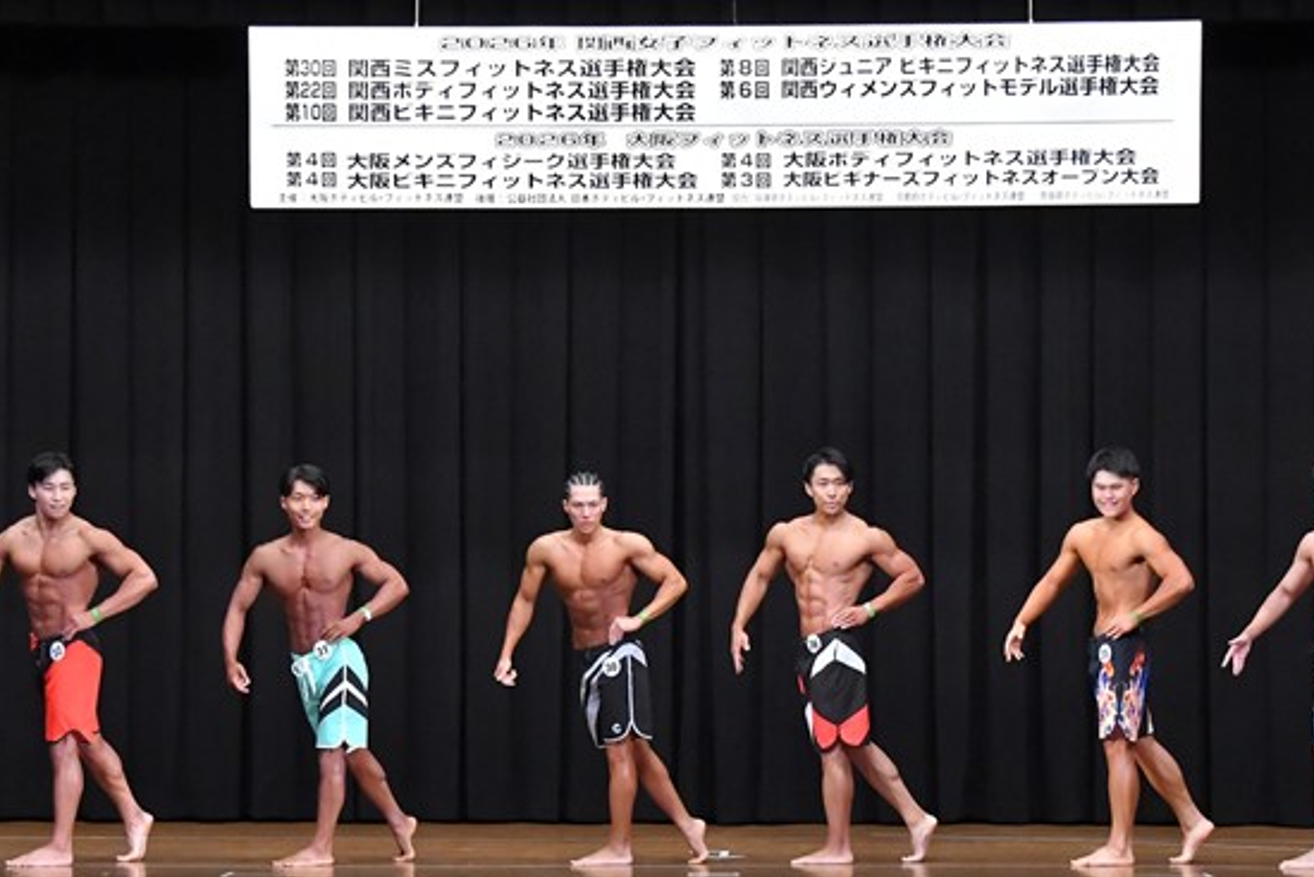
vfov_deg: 10.5
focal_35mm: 131
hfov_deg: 15.6
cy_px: 578
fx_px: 4782
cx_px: 687
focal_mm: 62
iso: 8000
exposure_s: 1/400
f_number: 5.6
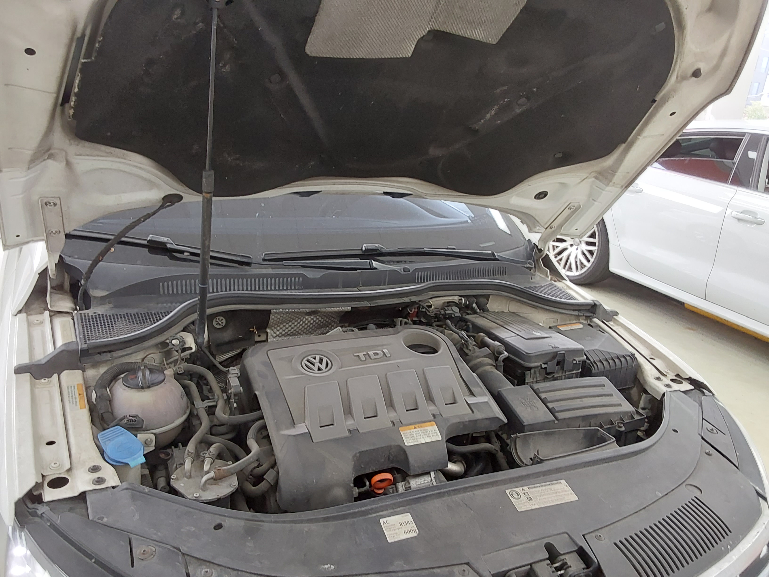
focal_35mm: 28
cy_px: 288
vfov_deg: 49.7
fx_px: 622
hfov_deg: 63.4
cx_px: 384
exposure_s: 1/60
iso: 160
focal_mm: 2.91
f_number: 1.9
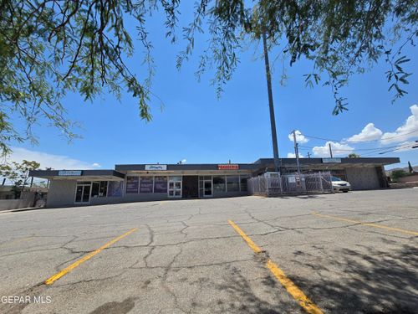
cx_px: 209
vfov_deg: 89.9
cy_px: 157
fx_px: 157
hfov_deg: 106.2
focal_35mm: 13
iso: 50
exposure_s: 1/2897
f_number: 2.2
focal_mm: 2.2
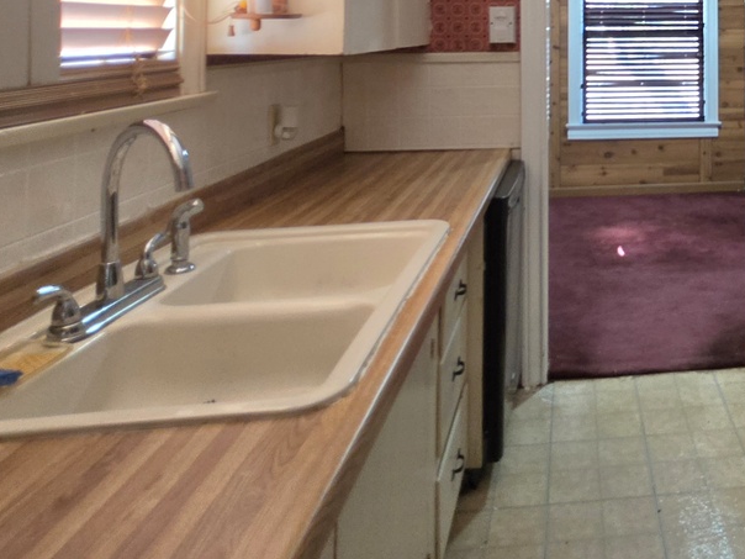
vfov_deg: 40.7
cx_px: 678
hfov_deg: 51.2
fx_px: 667
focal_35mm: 31
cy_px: 22
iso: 320
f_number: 1.9
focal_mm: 2.2
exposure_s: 1/60.2
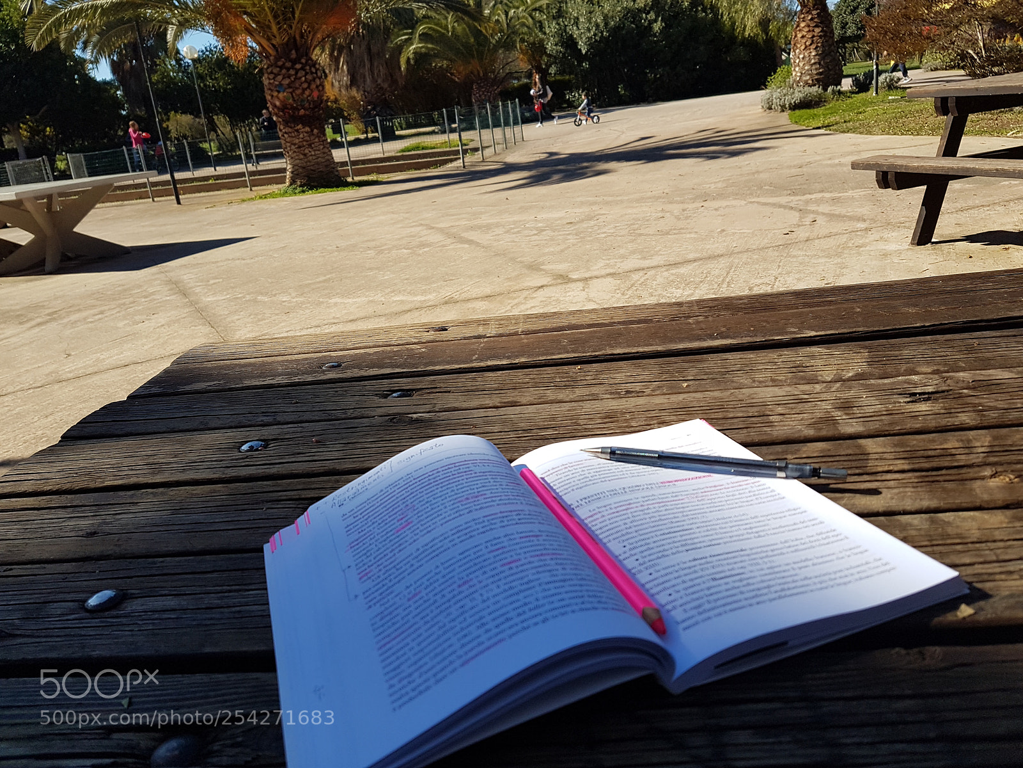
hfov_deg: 67.3
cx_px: 512
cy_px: 384
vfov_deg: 53.1
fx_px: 768
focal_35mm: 26
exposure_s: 1/1716
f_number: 1.7
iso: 40
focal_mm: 4.2
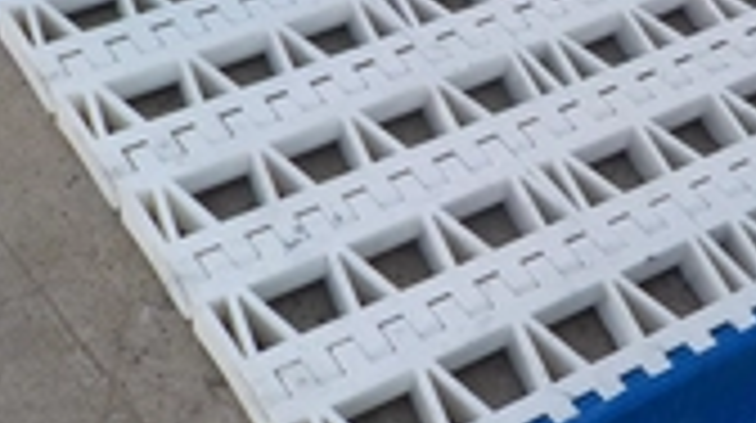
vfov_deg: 15.3
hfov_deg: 27.0
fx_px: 1562
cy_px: 58
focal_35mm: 78
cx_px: 526
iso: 125
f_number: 3.3
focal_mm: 4.1
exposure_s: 1/100
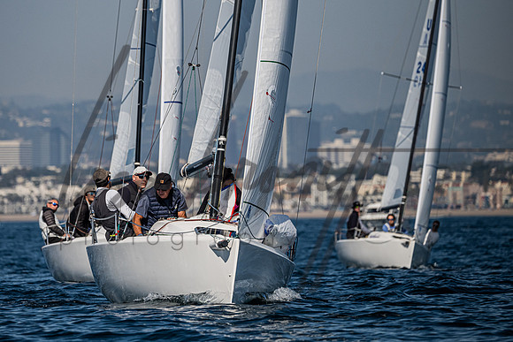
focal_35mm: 369
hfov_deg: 5.6
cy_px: 121
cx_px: 191
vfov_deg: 3.7
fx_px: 5259
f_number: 5.3
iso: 400
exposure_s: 1/8000
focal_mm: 270
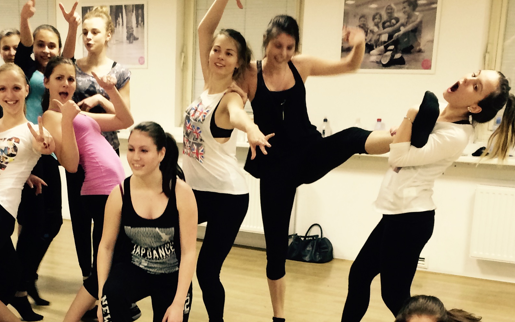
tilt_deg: -14.3
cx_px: 182
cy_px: 312
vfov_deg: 20.1
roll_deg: +0.5
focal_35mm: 63
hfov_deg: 32.3
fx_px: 884
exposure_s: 1/33
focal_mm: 4.15
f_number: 2.2
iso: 200
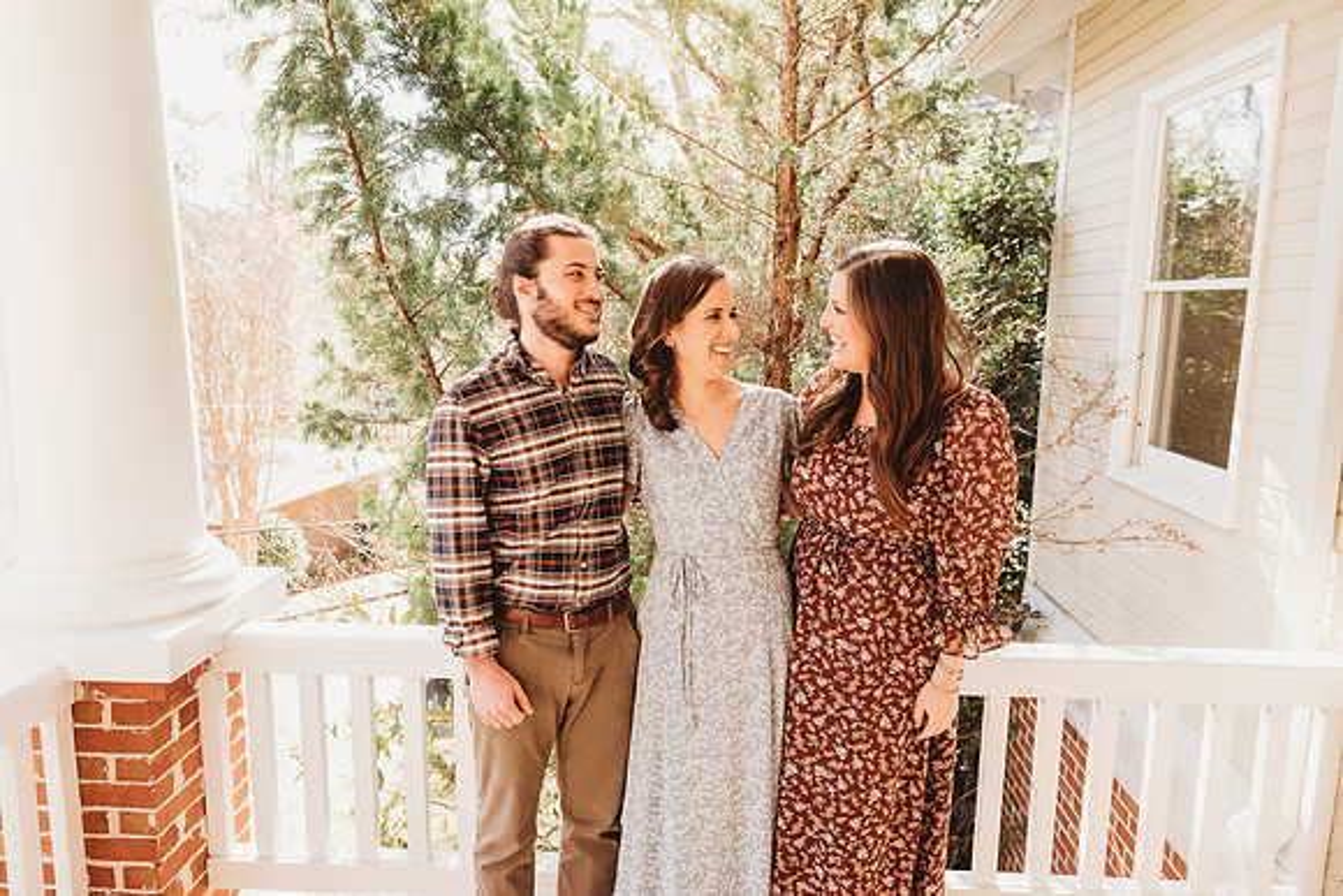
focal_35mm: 24
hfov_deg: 73.7
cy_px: 448
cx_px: 672
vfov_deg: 53.2
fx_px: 896
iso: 400
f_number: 4.5
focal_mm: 24
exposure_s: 1/200
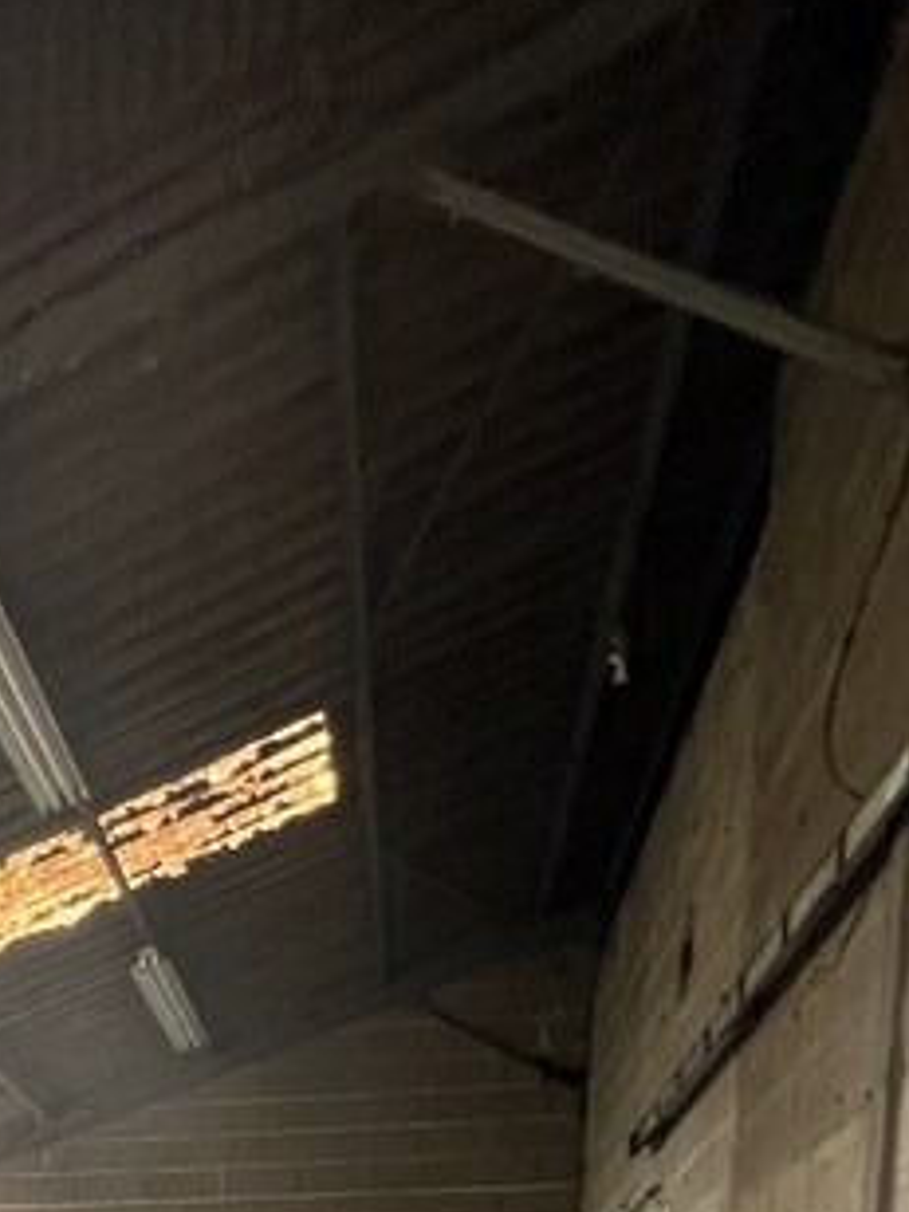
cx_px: 37
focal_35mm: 38
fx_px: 1330
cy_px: 1621
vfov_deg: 33.5
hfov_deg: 34.8
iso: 250
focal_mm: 1.57
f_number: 1.8
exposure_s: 1/92
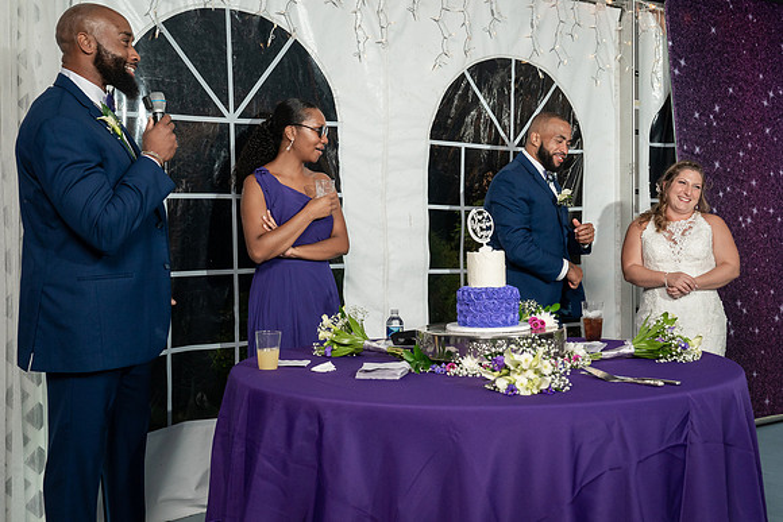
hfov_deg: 45.0
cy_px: 261
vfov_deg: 30.9
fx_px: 945
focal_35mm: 43
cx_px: 394
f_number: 5.6
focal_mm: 43
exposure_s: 1/200
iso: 1600
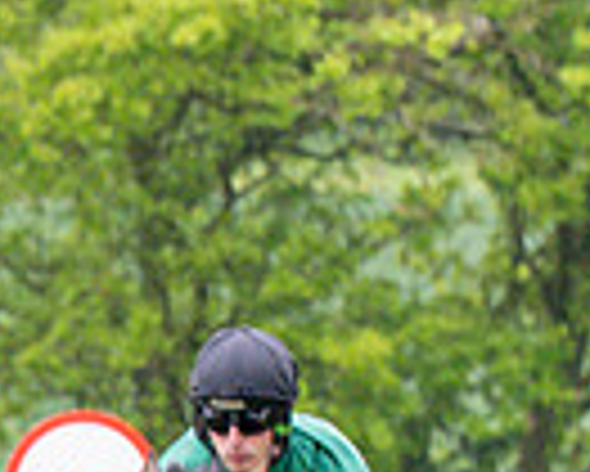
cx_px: 286
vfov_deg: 0.8
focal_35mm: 1956
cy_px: 993
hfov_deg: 1.0
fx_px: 34181
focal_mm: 180
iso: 400
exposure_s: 1/1250
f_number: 4
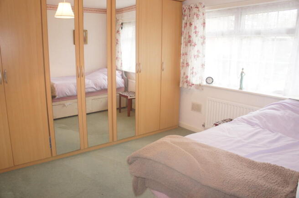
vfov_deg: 47.8
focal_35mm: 27
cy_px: 99
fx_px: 224
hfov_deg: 67.4
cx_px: 150
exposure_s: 1/60
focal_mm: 18
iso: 400
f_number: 3.5
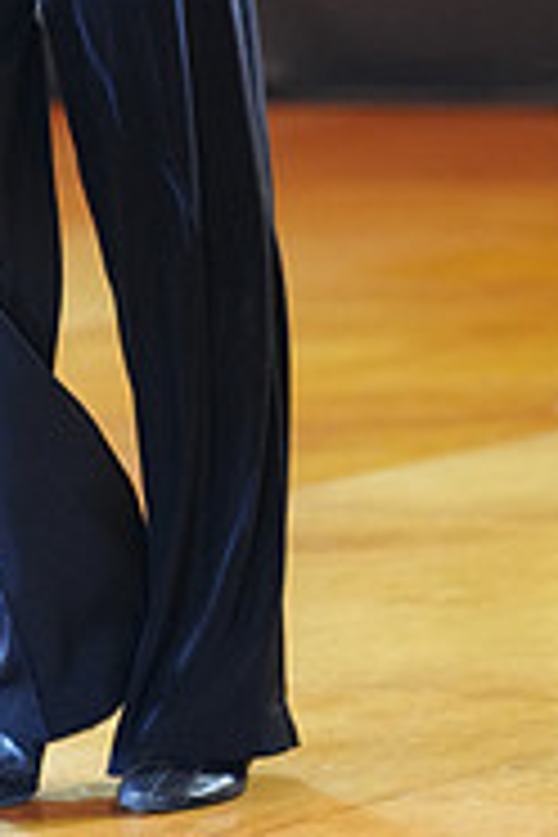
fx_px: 10392
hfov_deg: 3.1
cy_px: -162
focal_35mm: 447
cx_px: -268
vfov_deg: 4.6
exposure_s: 1/250
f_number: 2.8
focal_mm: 143
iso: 2500
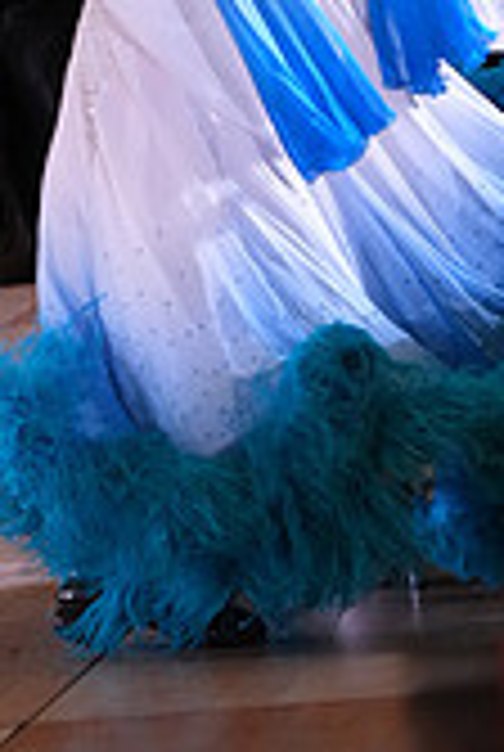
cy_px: -171
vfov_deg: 5.7
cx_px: 7
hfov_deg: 3.9
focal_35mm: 357
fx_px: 7466
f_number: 4
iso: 3200
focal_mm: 103
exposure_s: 1/320
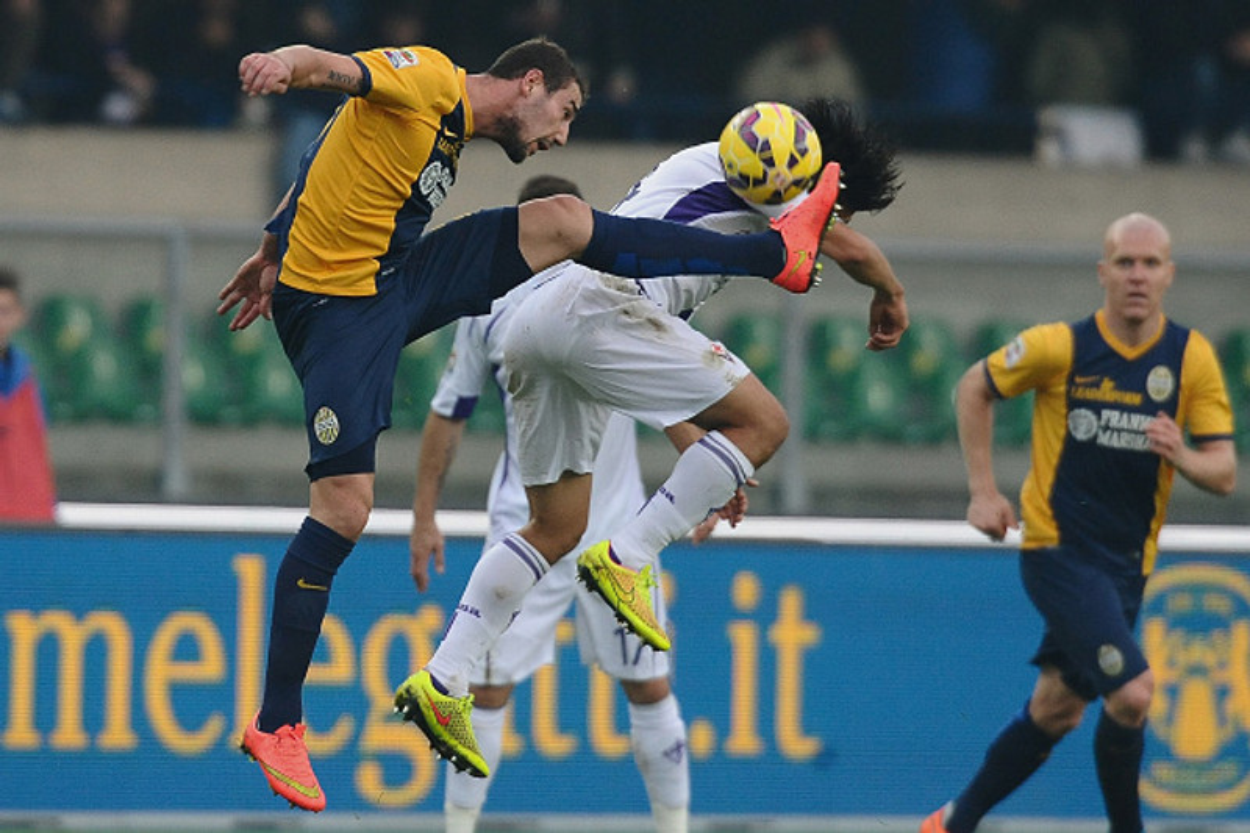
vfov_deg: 2.7
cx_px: 625
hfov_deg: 4.1
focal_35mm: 500
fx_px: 17356
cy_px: 416
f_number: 5
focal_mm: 500
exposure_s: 1/1000
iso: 2000
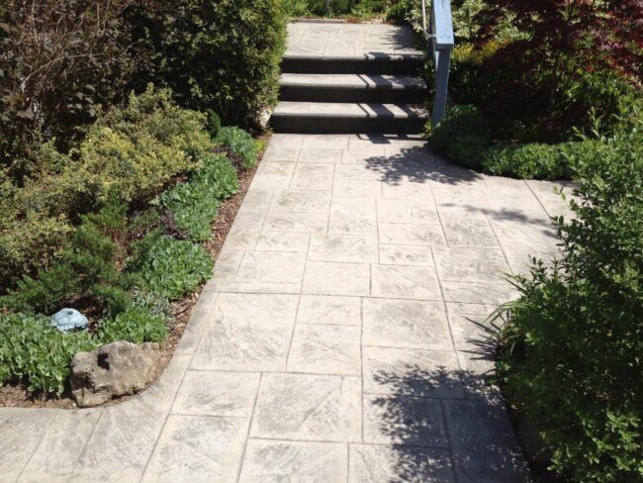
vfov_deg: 40.7
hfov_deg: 52.6
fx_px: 650
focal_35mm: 35
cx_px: 322
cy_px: 242
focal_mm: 4.28
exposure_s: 1/1534
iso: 64
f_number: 2.4
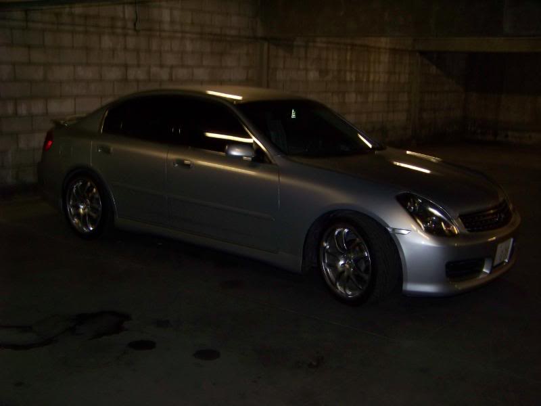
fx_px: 672
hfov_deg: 43.9
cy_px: 203
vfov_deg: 33.6
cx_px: 270
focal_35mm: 43
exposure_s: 1/30
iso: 200
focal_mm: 6.75
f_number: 2.8
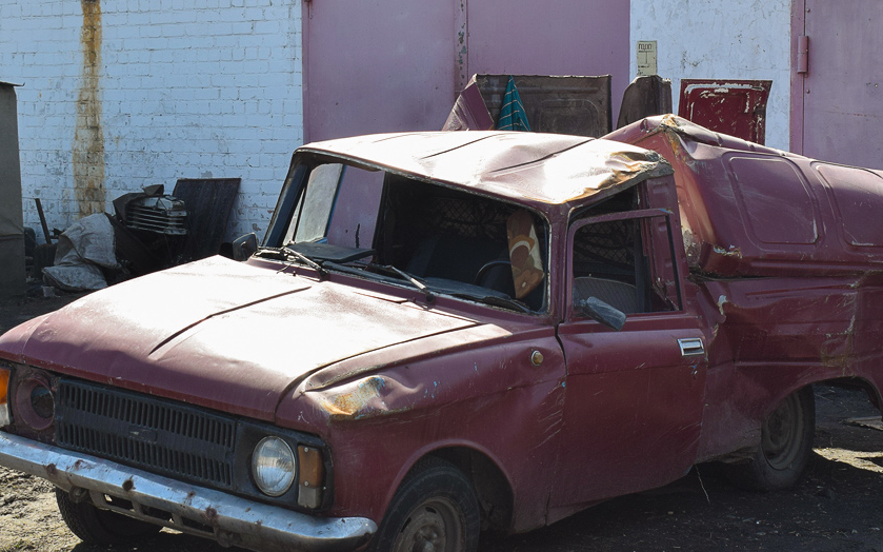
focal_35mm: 70
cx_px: 453
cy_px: 275
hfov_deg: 29.4
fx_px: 1684
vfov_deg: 18.6
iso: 200
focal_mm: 32
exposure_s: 1/400
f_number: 6.3
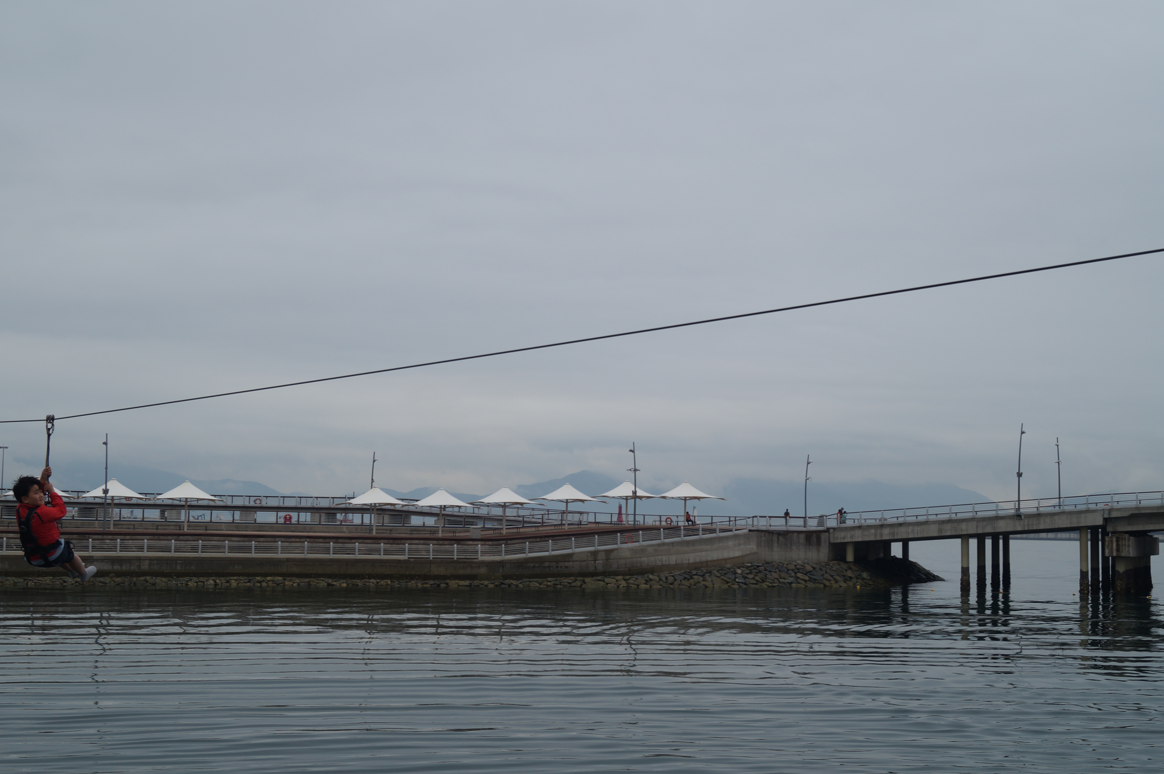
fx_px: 1453
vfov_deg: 29.8
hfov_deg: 43.6
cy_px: 387
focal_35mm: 45
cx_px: 582
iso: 100
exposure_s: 1/320
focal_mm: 30
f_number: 9
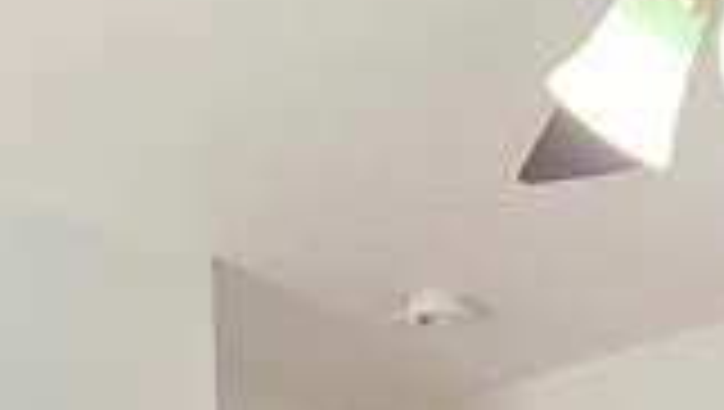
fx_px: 1730
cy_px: 1225
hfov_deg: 23.1
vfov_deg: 10.1
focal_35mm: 90
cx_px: 643
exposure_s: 1/60.2
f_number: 1.9
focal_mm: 2.2
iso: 200
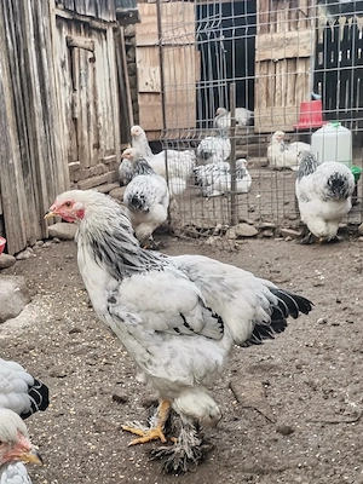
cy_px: 242
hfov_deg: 53.1
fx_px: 364
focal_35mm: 26
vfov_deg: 67.3
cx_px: 182
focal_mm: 4.75
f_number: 1.8
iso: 50
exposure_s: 1/116
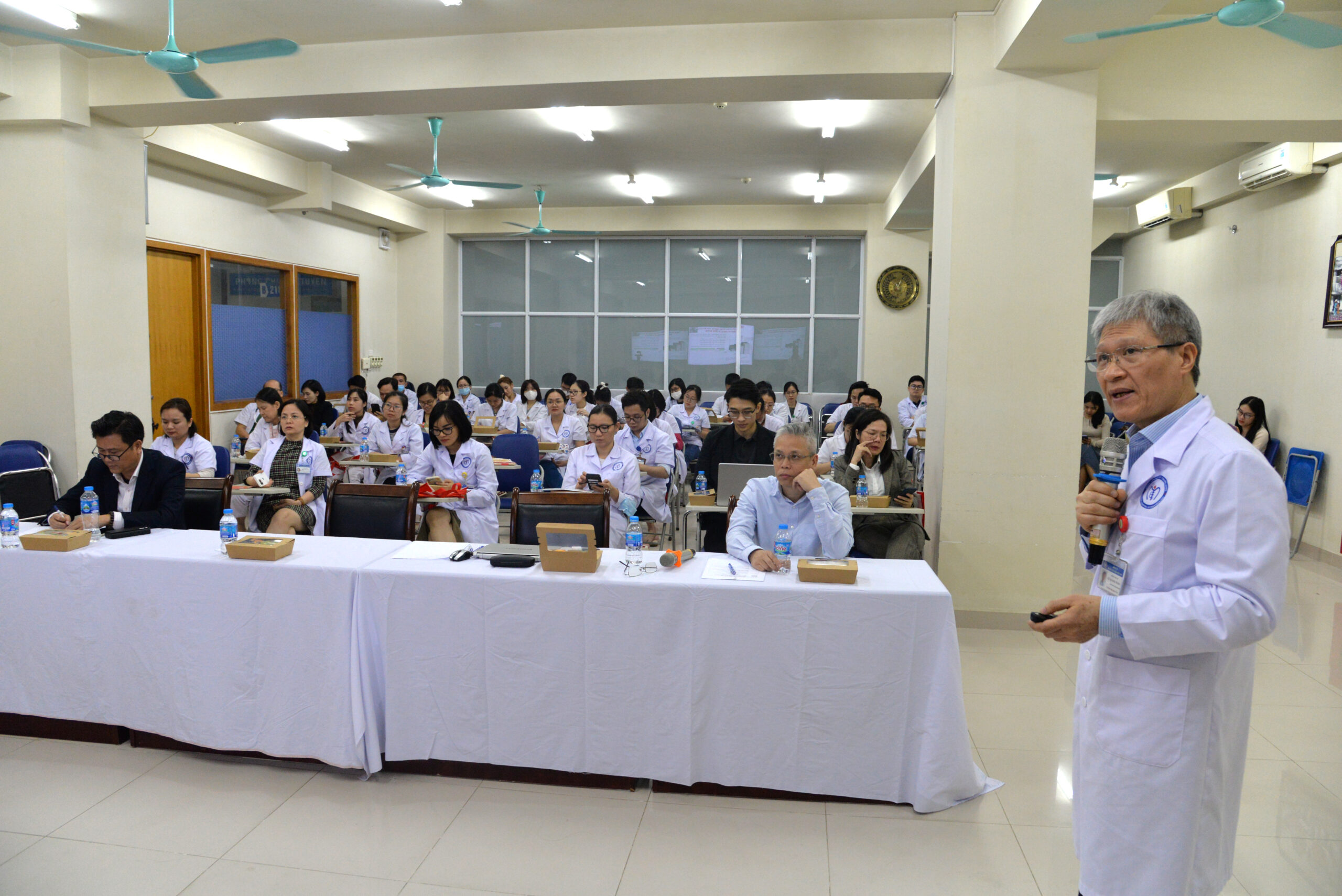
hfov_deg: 73.7
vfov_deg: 53.2
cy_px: 448
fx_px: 895
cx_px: 671
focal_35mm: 24
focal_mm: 24
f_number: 5.6
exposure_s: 1/125
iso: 1600
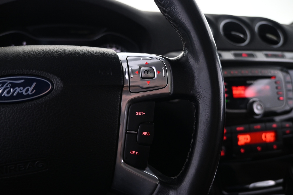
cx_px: 146
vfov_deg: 53.1
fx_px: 195
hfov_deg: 73.7
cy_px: 98
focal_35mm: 24
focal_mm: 16
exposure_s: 1/13
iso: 1000
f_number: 3.5
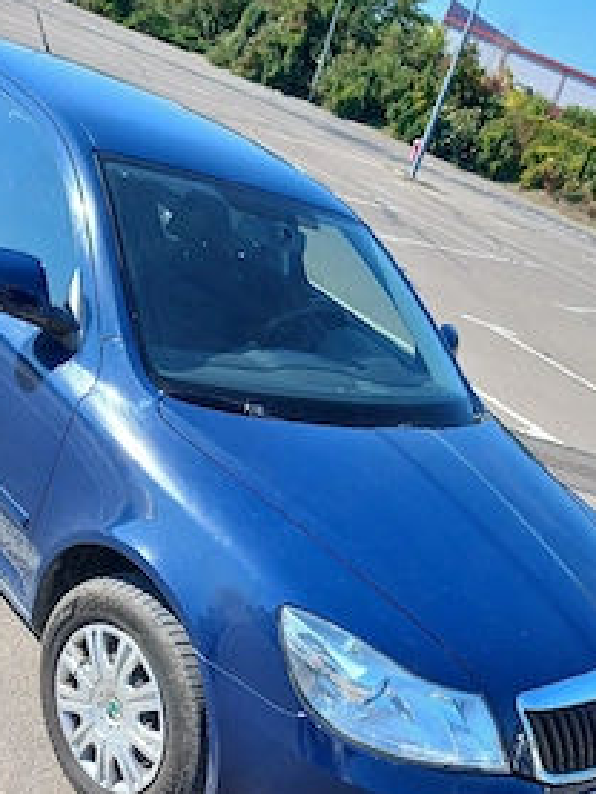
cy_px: 536
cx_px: 393
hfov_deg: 36.5
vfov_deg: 47.0
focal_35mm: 39
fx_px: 895
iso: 20
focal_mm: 3.98
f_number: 1.8
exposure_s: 1/256
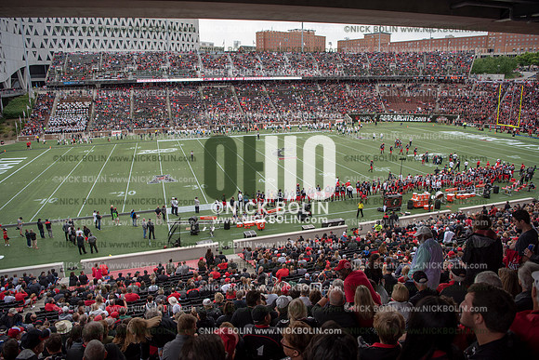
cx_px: 270
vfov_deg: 53.2
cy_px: 180
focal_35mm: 24
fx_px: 359
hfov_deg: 73.7
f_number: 3.5
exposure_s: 1/640
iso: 250
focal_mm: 24
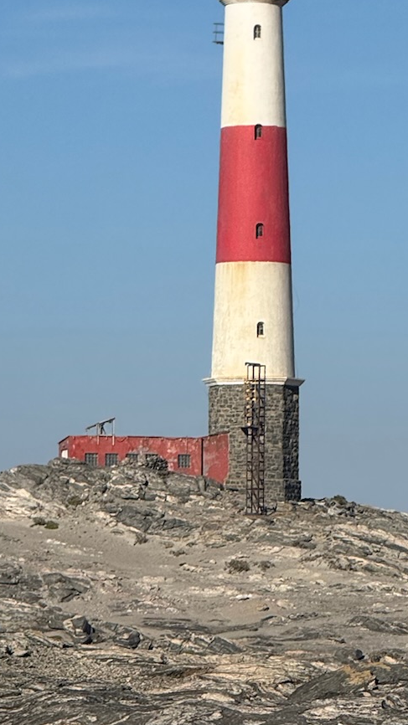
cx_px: 524
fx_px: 5944
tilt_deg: +2.5
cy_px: 475
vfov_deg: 7.0
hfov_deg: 3.9
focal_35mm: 309
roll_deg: -0.1
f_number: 2.8
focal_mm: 15.66
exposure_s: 1/3891
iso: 50
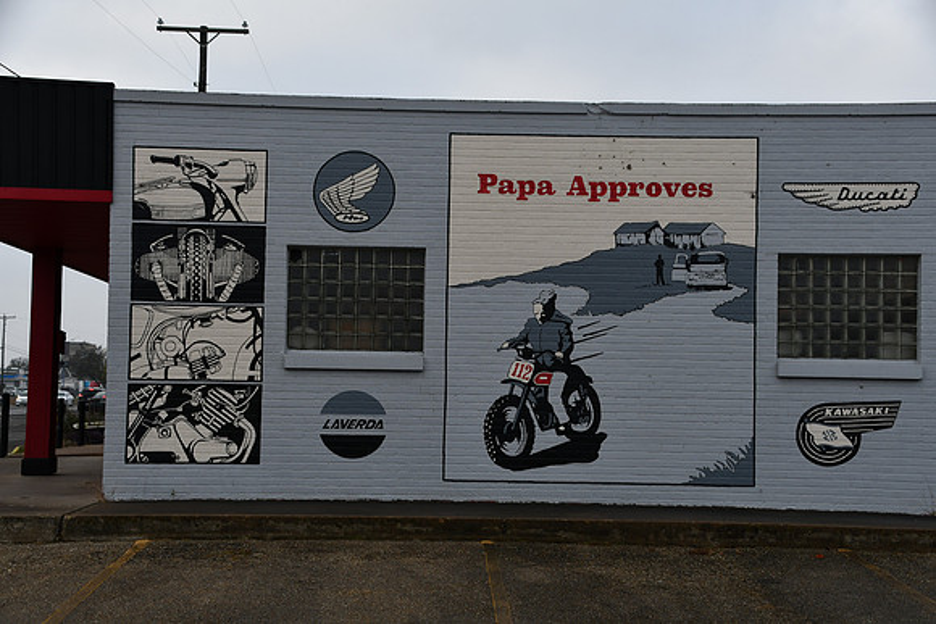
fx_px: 1560
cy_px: 312
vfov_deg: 22.6
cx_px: 468
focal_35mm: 60
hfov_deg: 33.4
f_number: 8
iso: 200
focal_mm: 40
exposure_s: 1/250
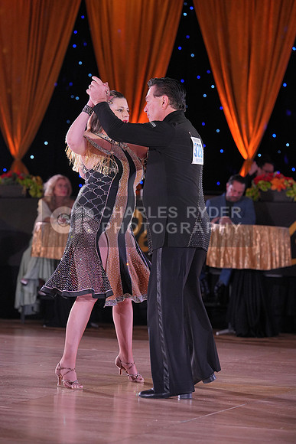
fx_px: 1368
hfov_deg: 12.3
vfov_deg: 18.4
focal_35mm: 111
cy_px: 222
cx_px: 148
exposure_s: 1/400
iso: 1600
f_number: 3.5
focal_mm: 111
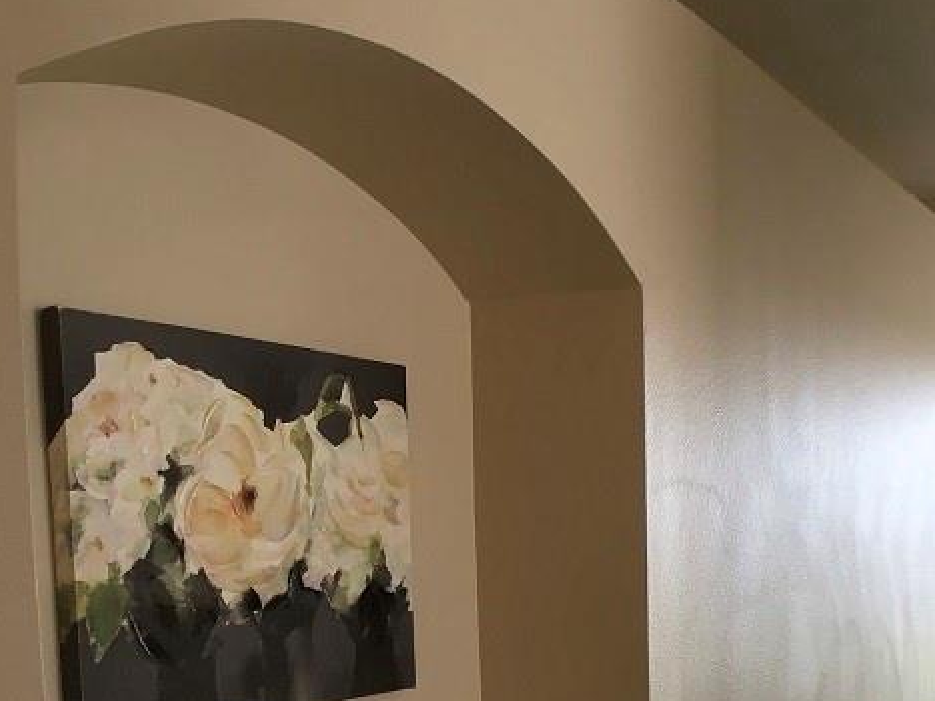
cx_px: 631
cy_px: 691
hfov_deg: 28.4
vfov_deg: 20.9
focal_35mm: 68
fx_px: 1836
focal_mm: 3.3
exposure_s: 1/30
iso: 25
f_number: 2.4
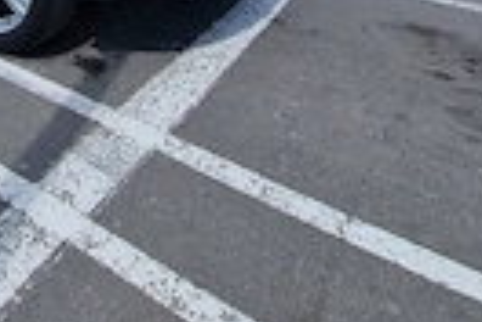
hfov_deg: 41.5
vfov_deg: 23.1
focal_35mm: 41
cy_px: -212
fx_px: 549
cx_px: 4
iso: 50
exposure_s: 1/2500
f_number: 2.2
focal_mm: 2.2
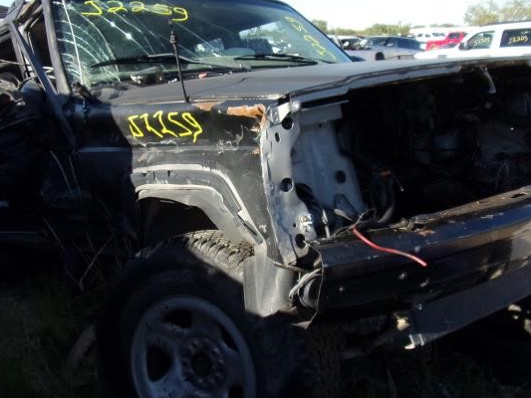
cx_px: 257
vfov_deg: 39.6
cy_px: 180
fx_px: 552
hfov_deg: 51.3
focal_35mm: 36
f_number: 3.3
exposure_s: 1/500
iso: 80
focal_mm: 4.3
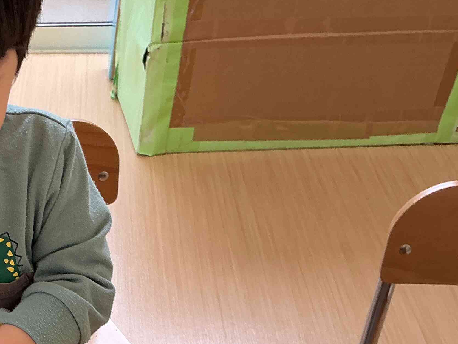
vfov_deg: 20.6
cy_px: 315
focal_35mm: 70
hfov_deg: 25.2
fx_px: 926
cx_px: -79
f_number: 1.8
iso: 25
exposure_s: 1/120
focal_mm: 3
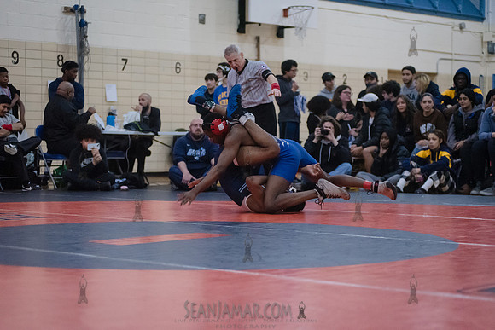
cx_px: 248
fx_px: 1100
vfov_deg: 17.1
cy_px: 165
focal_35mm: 80
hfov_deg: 25.4
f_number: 3.2
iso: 8000
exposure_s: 1/320
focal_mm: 80
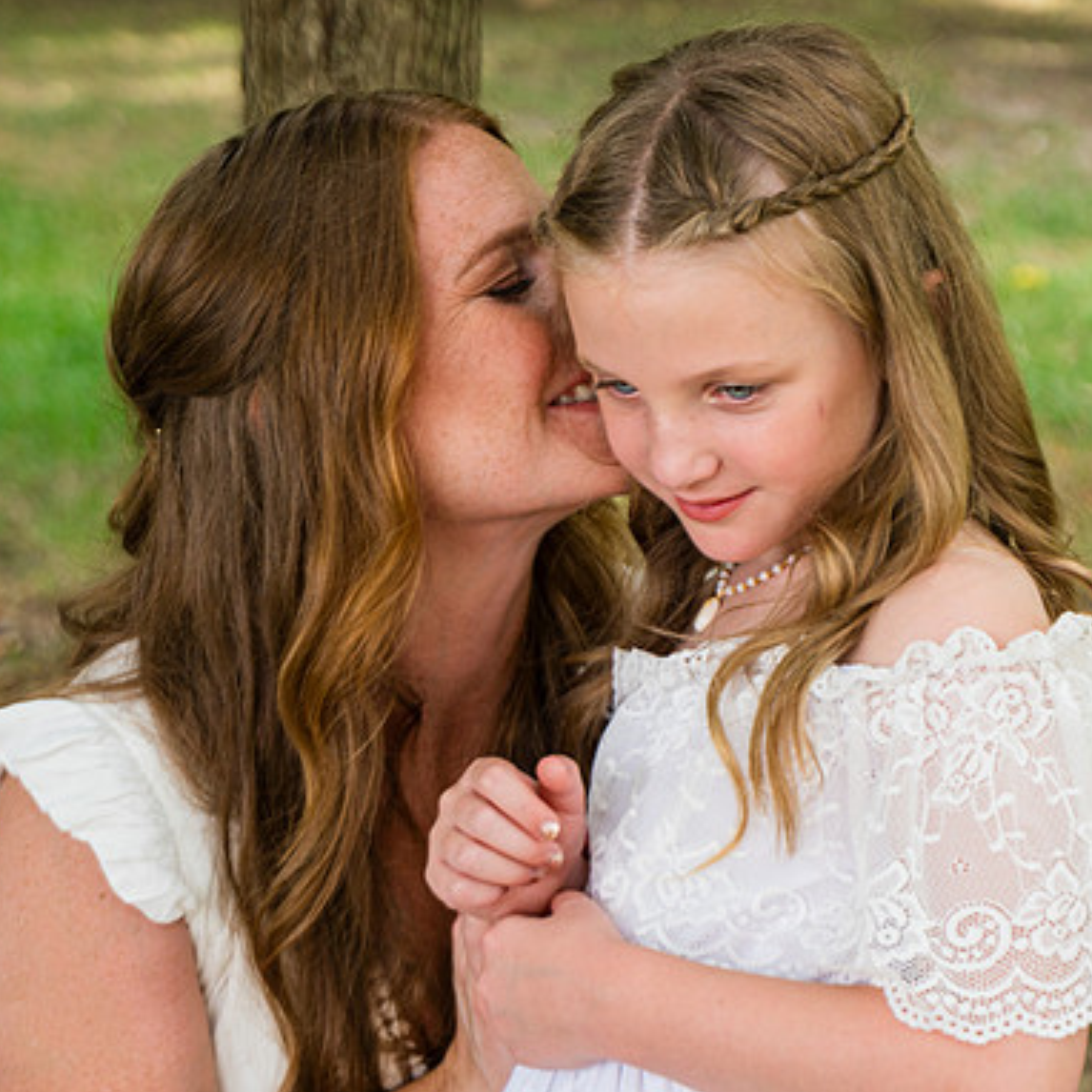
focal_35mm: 98
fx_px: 3498
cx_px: 727
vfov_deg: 17.7
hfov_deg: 17.7
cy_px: 374
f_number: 4
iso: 250
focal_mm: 54
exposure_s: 1/160
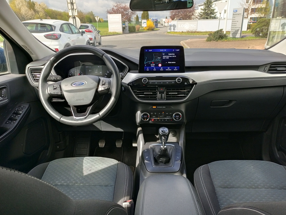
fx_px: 207
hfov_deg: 69.4
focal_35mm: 25
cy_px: 108
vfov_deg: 54.9
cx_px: 143
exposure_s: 1/100
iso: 224
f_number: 1.79
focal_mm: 4.69
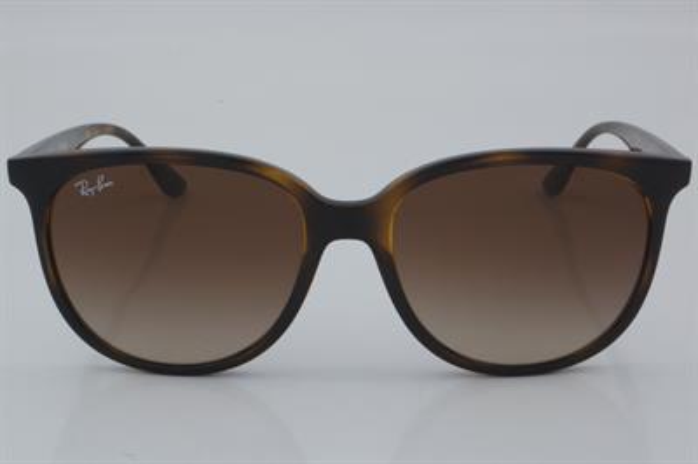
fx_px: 1453
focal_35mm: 75
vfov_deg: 18.2
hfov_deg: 27.0
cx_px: 349
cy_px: 232
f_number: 32
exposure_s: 1/4
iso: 100
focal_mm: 50
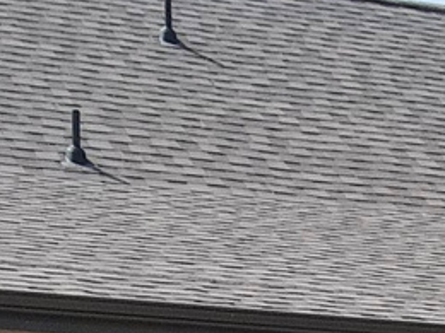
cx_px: 609
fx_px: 2430
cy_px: 1008
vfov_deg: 7.0
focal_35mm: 189
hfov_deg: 10.2
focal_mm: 4.5
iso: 100
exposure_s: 1/640
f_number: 2.8
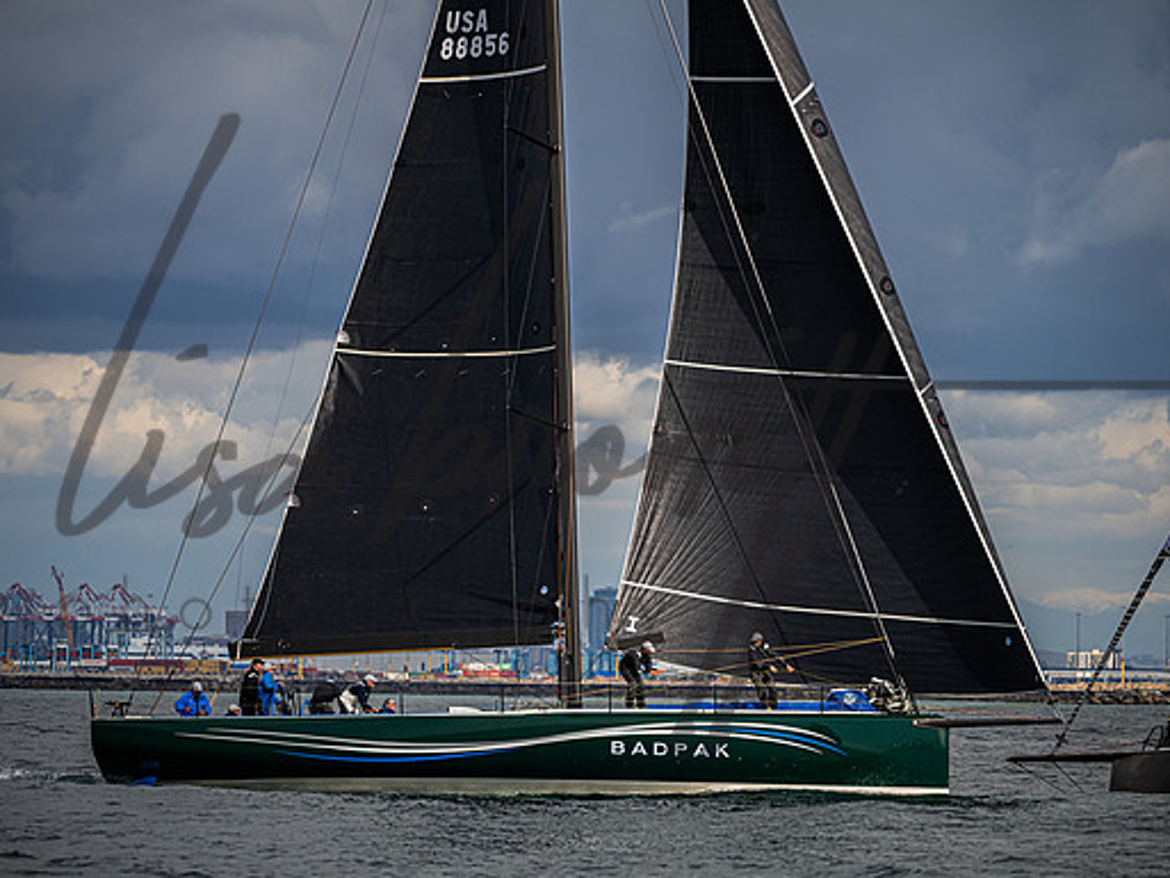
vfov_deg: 4.6
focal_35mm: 326
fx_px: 11021
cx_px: 566
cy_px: 439
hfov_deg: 6.1
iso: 400
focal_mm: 300
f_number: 5.6
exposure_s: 1/3200
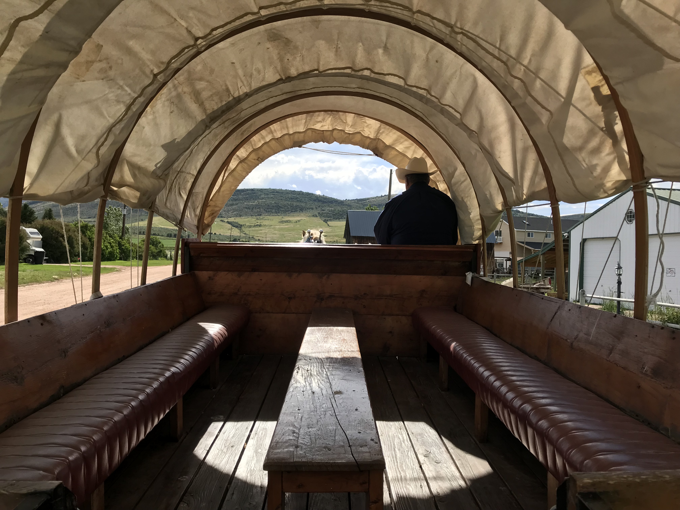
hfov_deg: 63.4
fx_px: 550
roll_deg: -2.4
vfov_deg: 49.7
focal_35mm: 28
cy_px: 255
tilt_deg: +0.4
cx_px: 340
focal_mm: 3.99
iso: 20
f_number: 1.8
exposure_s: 1/1709
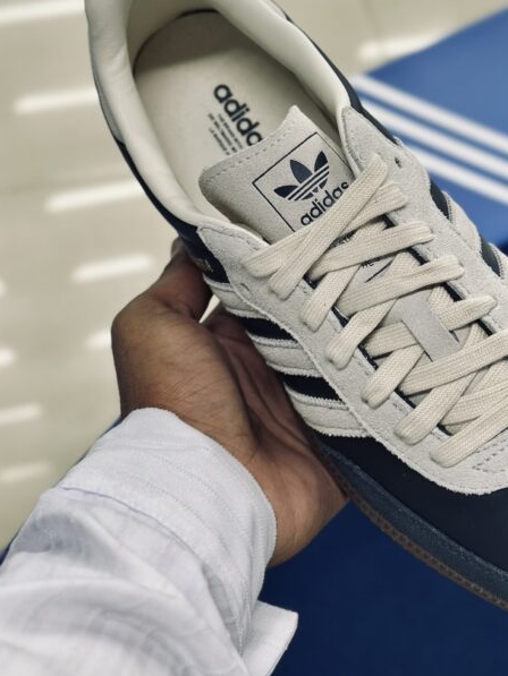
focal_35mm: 75
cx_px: 391
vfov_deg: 25.9
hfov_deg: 19.5
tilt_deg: -49.9
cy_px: 268
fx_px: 1467
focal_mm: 6.86
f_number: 1.78
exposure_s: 1/130
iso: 64
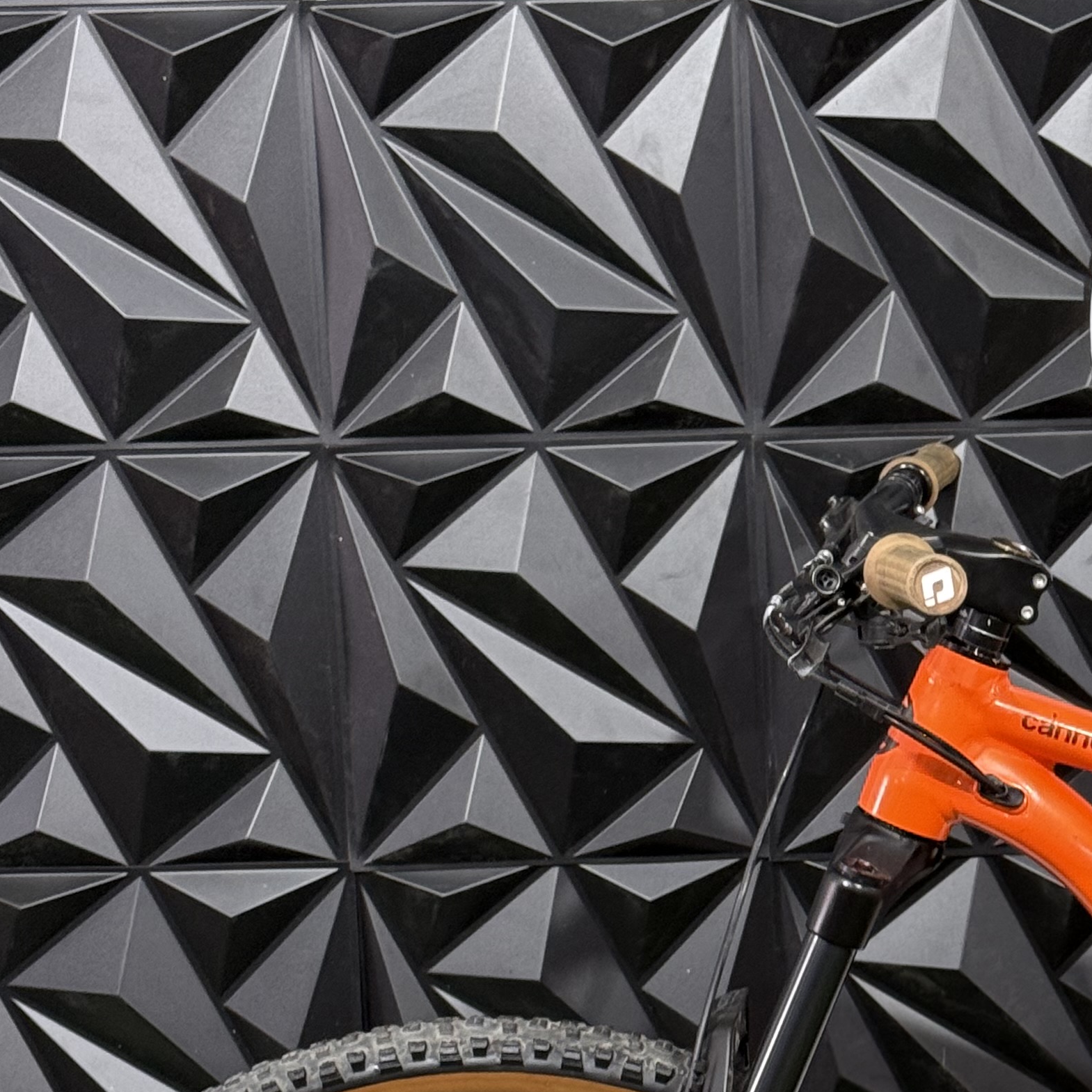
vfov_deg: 15.9
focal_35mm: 109
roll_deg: +0.9
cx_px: 894
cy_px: 884
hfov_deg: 15.9
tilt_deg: -10.4
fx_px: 3890
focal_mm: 6.76
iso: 160
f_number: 1.78
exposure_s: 1/60
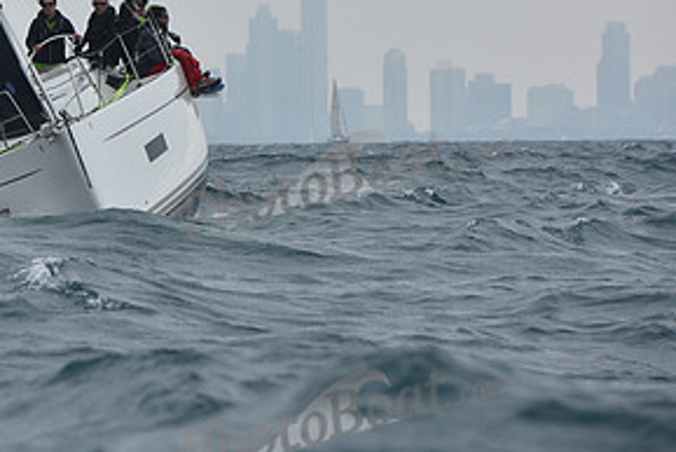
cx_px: 61
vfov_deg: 3.4
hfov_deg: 5.1
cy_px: 90
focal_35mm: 402
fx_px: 7552
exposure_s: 1/800
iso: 250
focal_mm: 200
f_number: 8
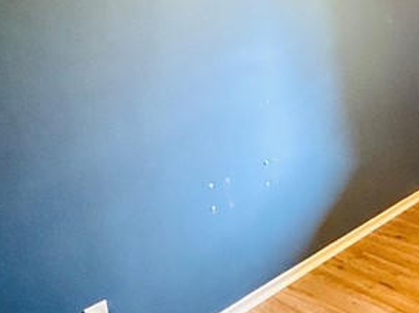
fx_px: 592
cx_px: 418
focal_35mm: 49
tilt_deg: -8.4
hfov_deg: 35.3
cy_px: 43
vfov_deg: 28.7
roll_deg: +3.0
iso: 1250
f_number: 2.2
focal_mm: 2.22
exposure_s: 1/60
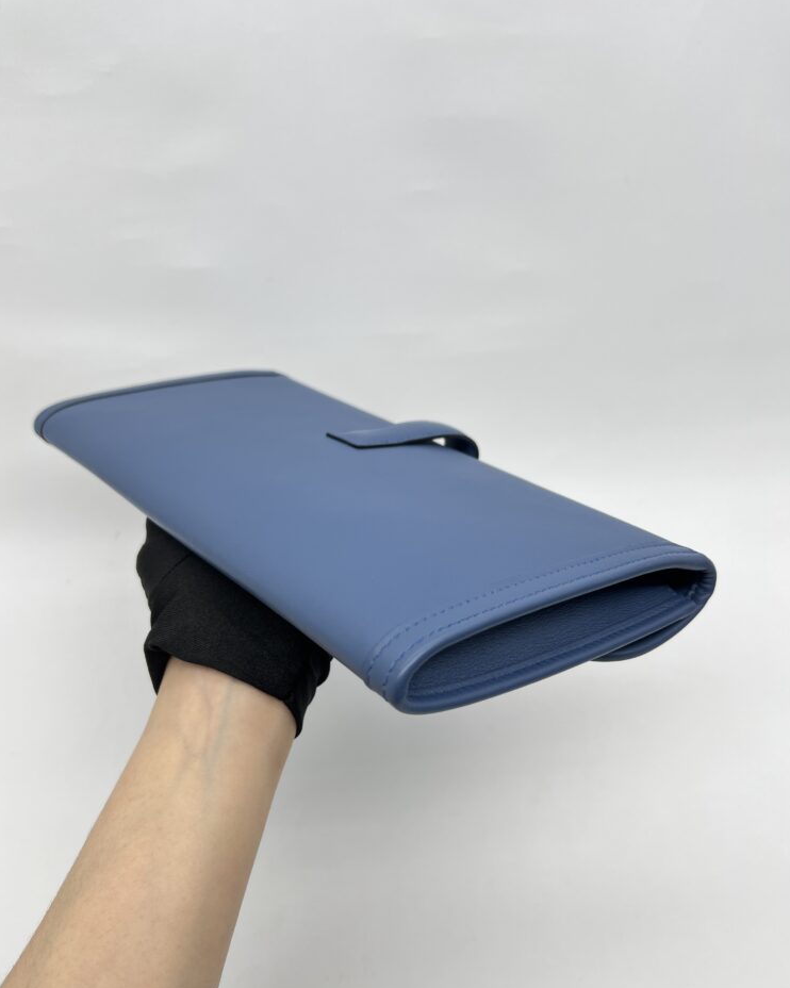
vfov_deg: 62.2
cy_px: 524
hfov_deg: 51.5
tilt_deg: -38.0
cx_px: 389
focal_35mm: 28
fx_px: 819
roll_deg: +0.9
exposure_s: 1/105
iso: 32
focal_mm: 5.7
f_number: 1.5
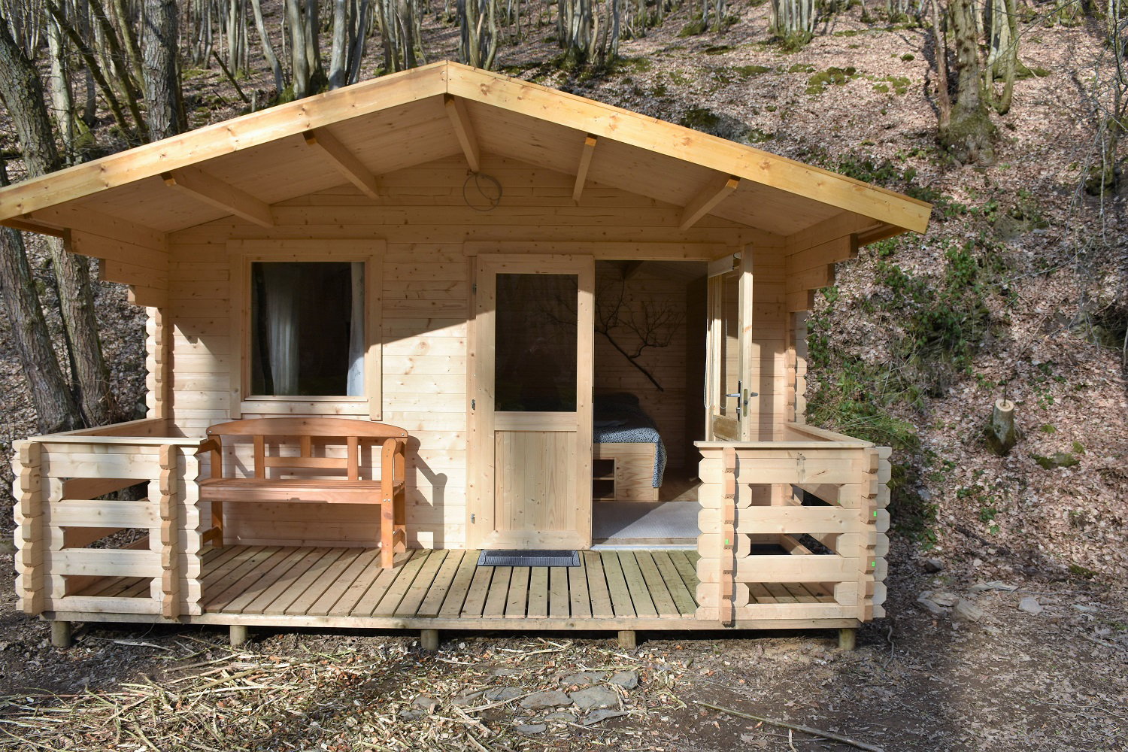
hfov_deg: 67.4
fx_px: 846
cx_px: 564
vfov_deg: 47.9
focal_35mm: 27
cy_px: 376
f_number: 8
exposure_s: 1/500
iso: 250
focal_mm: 18
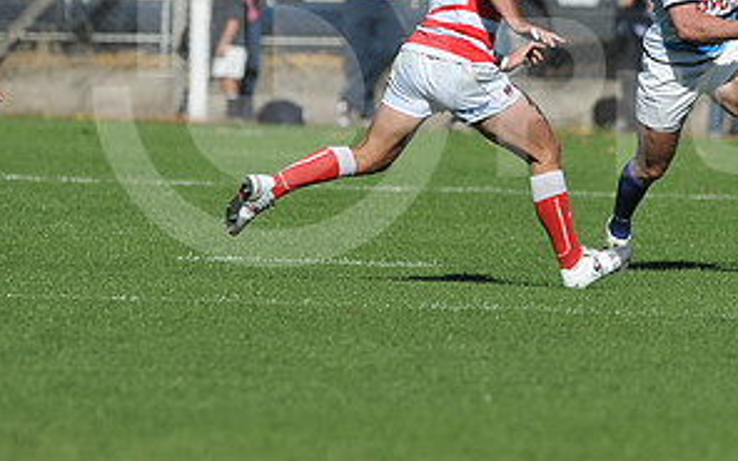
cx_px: 698
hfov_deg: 2.3
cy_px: 91
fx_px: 18021
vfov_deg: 1.5
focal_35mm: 896
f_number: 3.5
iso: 200
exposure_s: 1/4000
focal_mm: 300
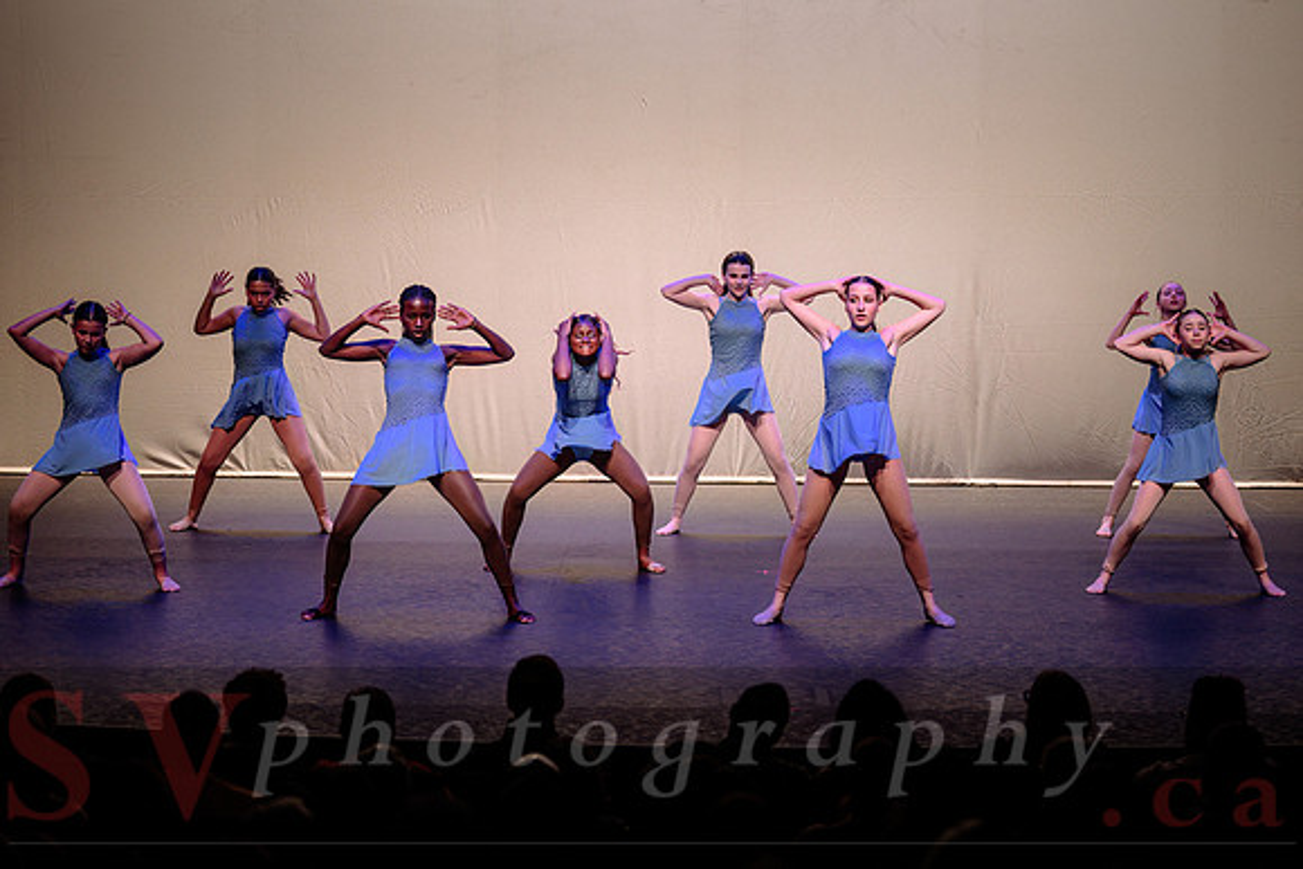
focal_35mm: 103
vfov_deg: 13.3
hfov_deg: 19.8
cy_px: 398
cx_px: 707
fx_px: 3731
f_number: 2.8
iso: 1250
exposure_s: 1/500
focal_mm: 95
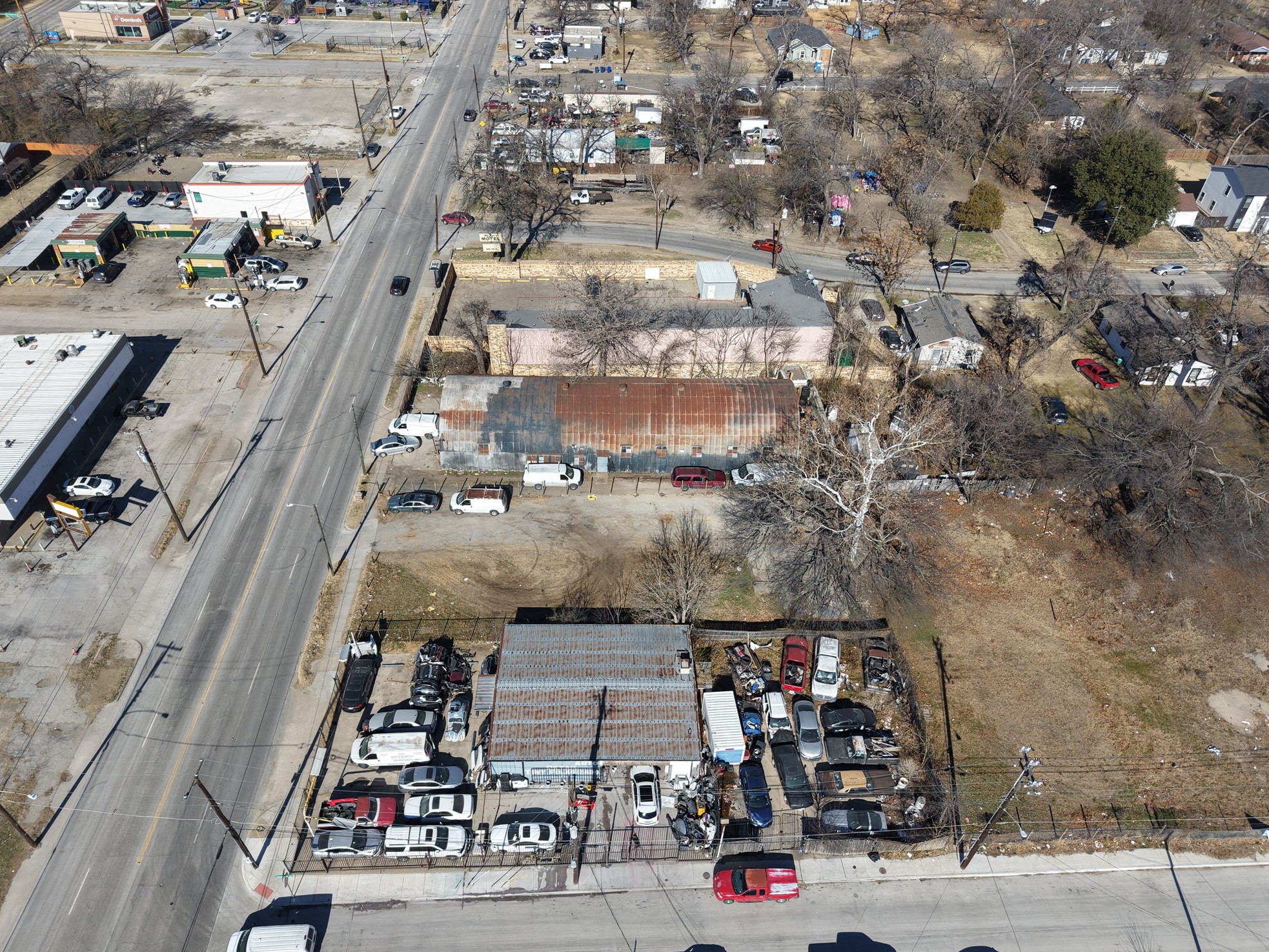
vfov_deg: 54.9
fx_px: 917
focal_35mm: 25
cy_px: 492
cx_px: 618
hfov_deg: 69.4
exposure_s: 1/4000
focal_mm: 8.67
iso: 130
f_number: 1.8
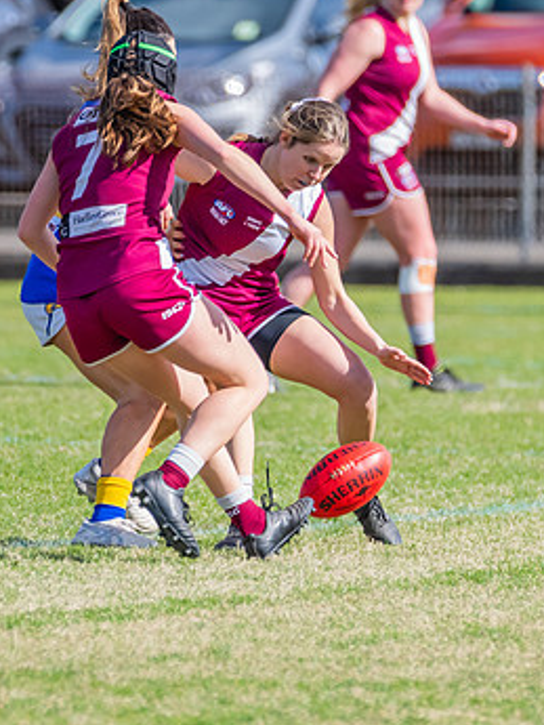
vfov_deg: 1.6
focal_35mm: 1262
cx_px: 340
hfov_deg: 1.2
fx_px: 26427
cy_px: 356
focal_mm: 500
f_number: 8
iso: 800
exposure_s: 1/1600
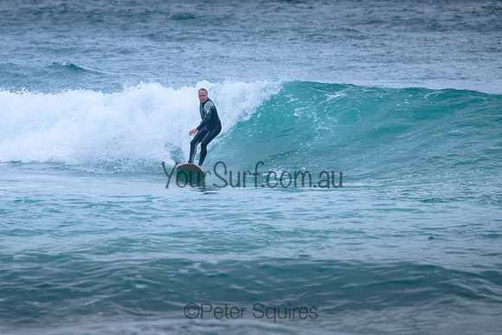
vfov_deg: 2.5
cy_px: 127
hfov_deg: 3.7
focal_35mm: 550
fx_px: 7673
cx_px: 191
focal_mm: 400
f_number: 5.6
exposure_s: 1/2000
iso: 560
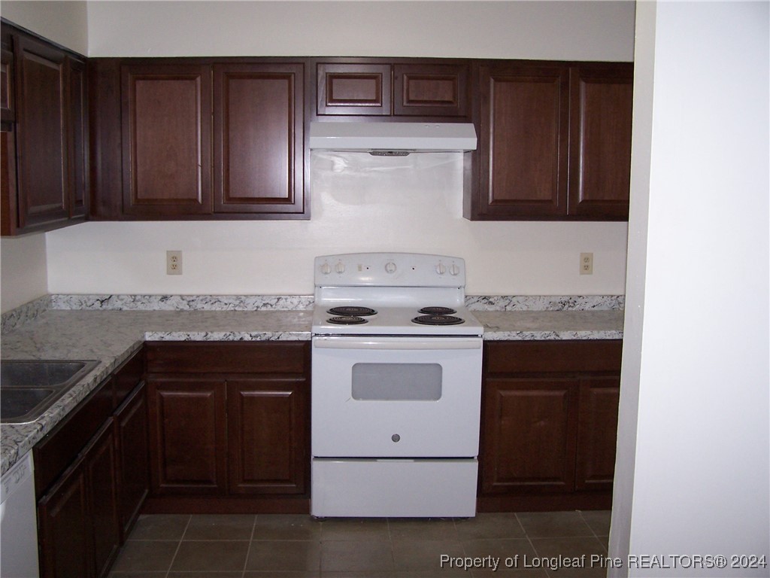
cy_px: 289
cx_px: 385
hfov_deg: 49.0
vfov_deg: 37.7
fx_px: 845
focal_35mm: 38
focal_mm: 6.3
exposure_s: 1/60
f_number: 2.8
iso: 140
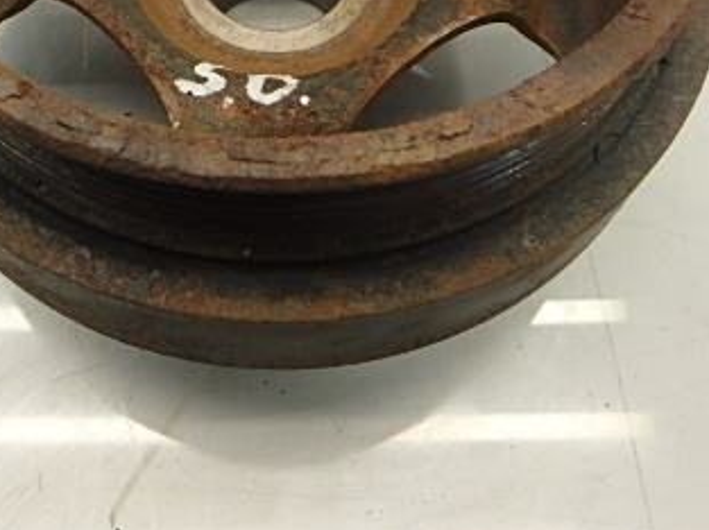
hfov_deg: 43.3
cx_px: 238
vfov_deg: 31.3
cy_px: 16
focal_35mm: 43
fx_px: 880
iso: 200
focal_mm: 3.7
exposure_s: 1/50
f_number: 3.5
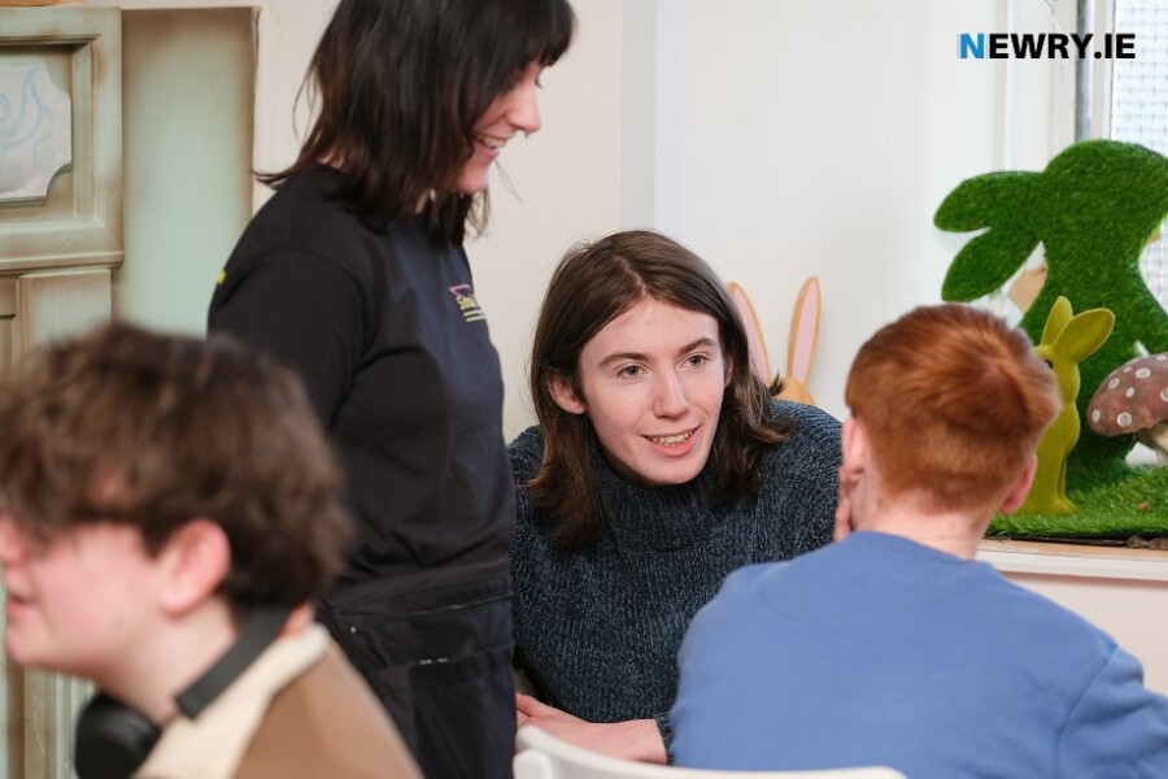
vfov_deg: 8.3
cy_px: 390
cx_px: 584
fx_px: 5385
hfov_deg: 12.4
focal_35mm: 166
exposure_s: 1/125
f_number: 2.8
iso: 400
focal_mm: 110.6
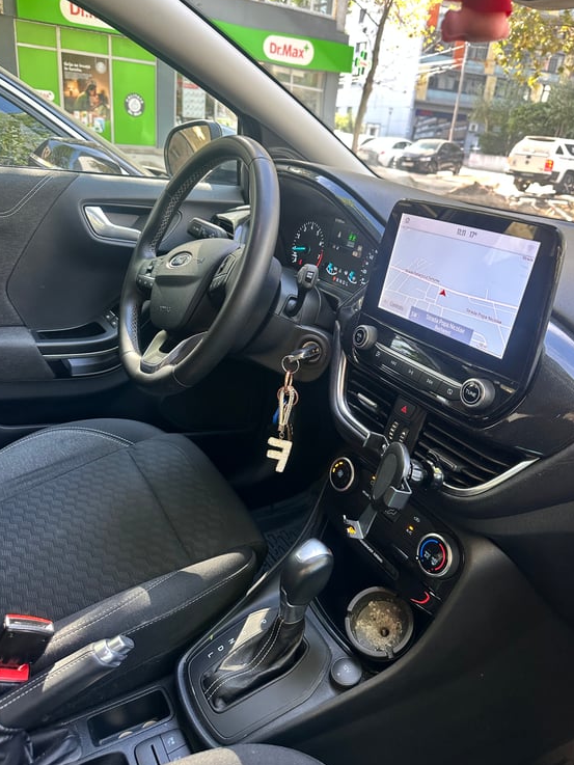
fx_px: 553
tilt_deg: -23.0
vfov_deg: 69.4
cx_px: 285
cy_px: 373
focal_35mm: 25
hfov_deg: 54.9
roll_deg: -4.7
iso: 125
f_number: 1.78
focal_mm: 6.86
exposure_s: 1/121
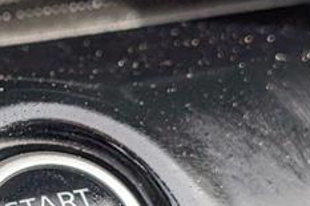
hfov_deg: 14.5
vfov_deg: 9.7
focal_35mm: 140
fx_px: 1205
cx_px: 41
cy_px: 209
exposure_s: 1/217
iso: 40
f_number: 1.68
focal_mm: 6.9
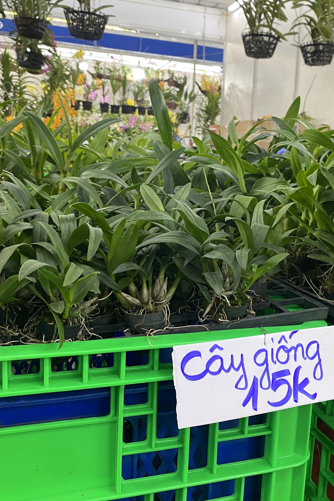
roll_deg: -4.0
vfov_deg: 51.9
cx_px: 236
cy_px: 248
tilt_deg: -8.1
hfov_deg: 35.4
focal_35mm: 37
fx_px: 515
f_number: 1.8
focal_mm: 4.25
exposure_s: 1/62
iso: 125
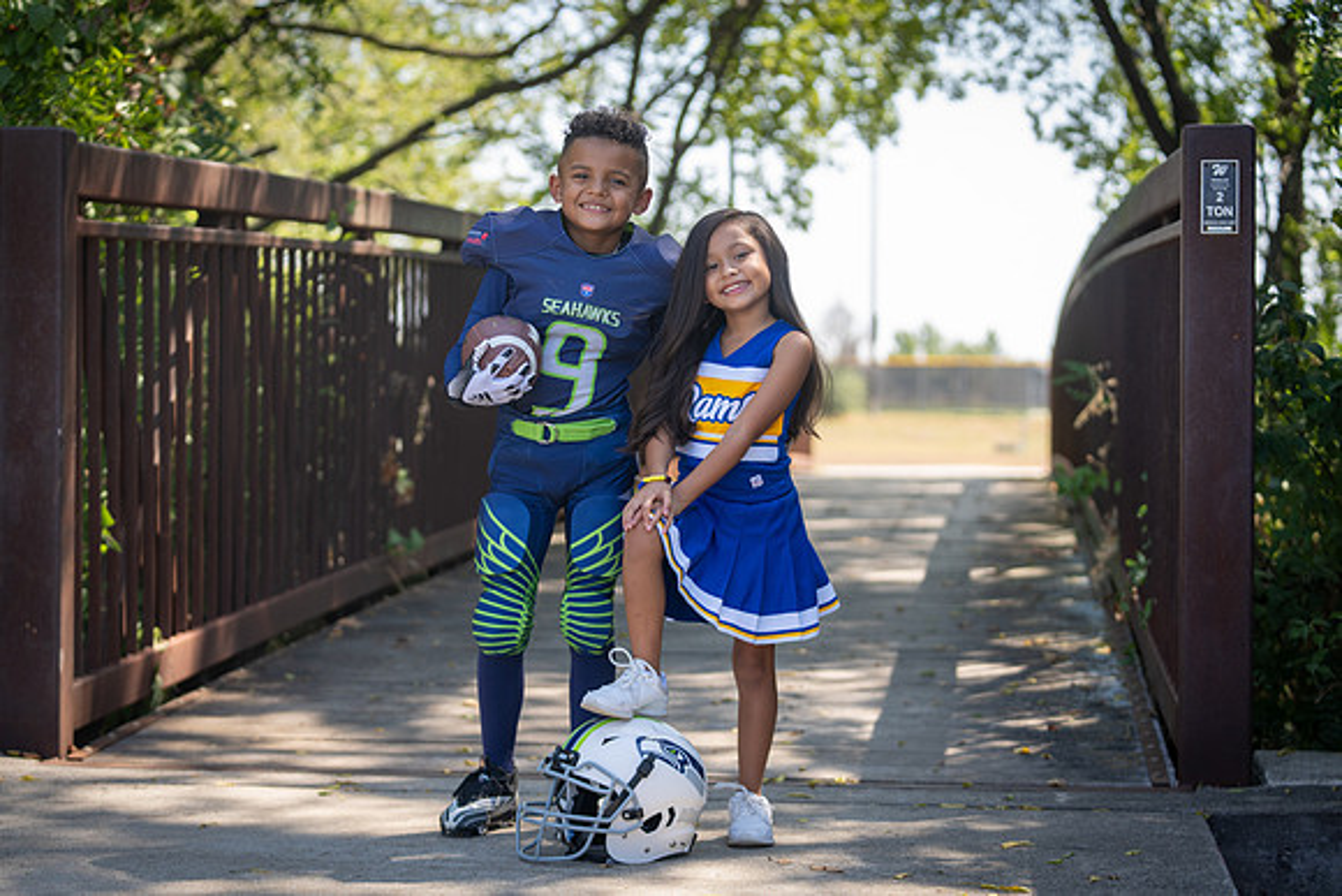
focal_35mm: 74
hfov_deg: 27.3
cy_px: 448
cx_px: 671
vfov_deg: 18.4
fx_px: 2759
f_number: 2.8
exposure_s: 1/320
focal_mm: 74
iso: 100
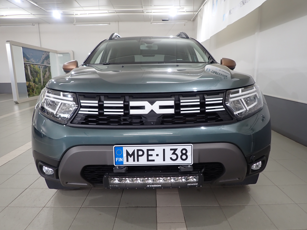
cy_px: 115
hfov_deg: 69.4
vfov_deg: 54.9
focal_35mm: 25
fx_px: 222
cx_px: 154
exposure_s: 1/60
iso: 100
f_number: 2
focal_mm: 4.5
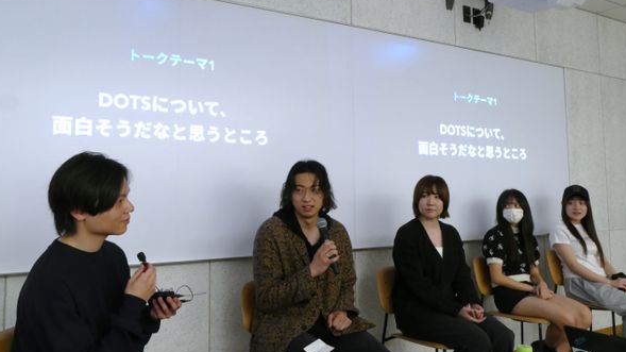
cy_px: 146
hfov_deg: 61.0
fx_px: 531
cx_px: 312
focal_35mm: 32
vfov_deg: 36.6
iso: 800
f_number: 8
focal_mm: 10.85
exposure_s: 1/15
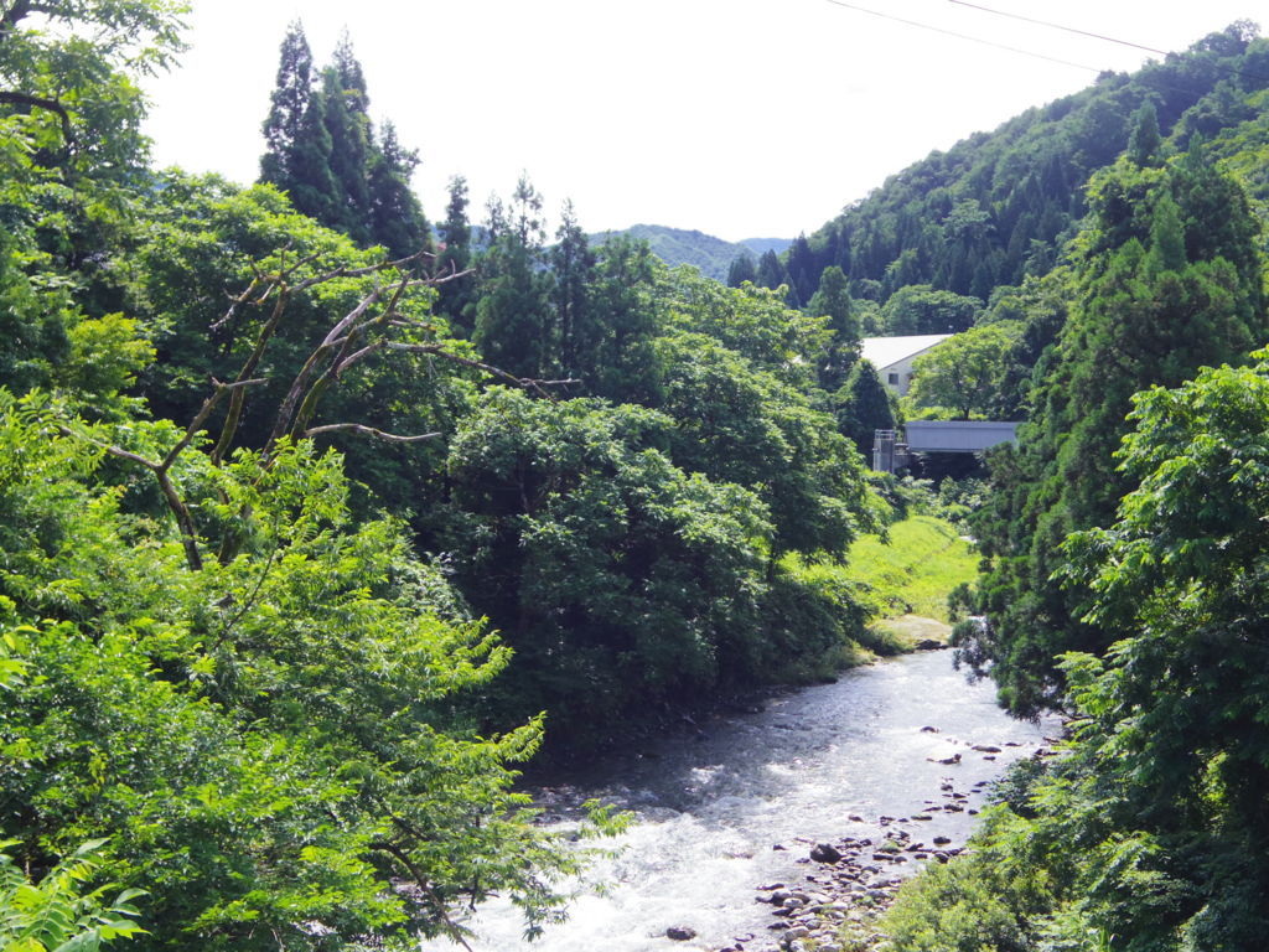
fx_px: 1723
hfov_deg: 40.4
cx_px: 634
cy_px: 476
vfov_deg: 30.9
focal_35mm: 47
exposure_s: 1/1000
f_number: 3.2
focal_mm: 8.5
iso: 250
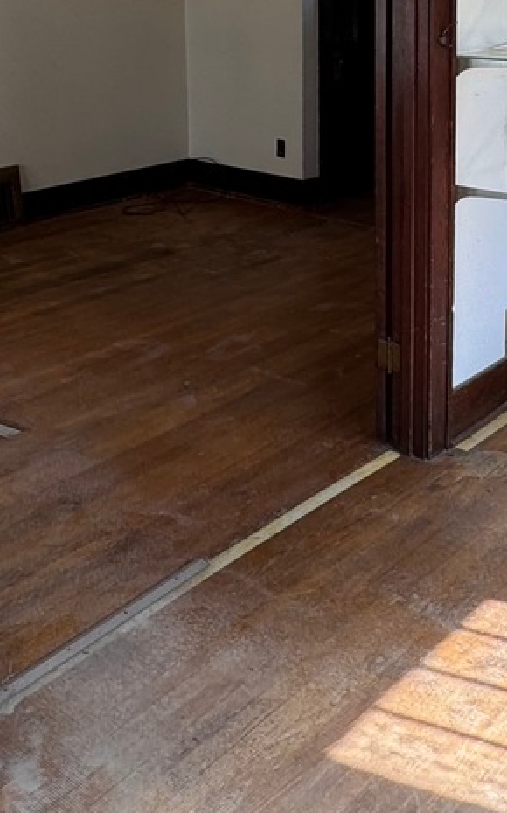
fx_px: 1019
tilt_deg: -6.4
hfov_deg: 26.4
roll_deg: -0.5
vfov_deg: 39.8
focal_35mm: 46
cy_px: 56
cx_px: 512
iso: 80
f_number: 2.2
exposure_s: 1/99
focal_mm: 2.22
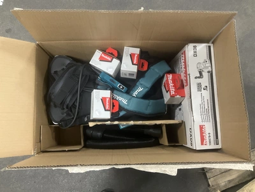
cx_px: 128
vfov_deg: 48.2
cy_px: 96
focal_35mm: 29
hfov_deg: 61.7
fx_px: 214
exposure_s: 1/40
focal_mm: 3
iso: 320
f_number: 1.8
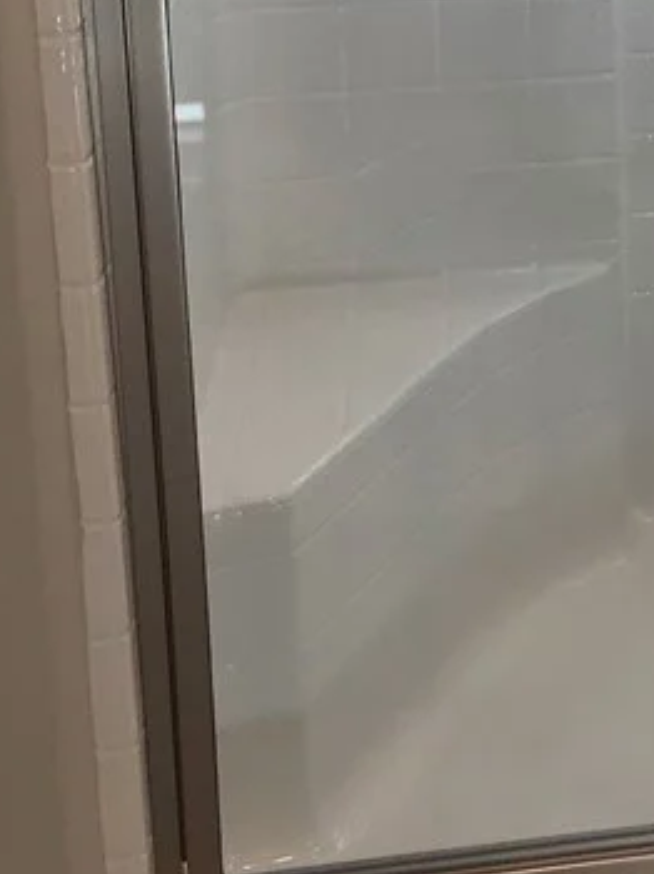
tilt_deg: -12.9
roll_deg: +0.8
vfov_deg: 22.0
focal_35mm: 82
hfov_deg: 16.8
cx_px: 891
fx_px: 2068
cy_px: -185
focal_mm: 3.99
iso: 25
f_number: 1.8
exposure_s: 1/120
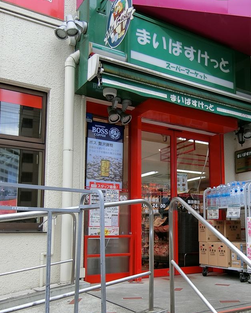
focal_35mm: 38
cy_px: 192
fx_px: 353
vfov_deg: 47.6
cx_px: 179
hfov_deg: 38.4
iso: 80
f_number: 2.7
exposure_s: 1/125
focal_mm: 4.06
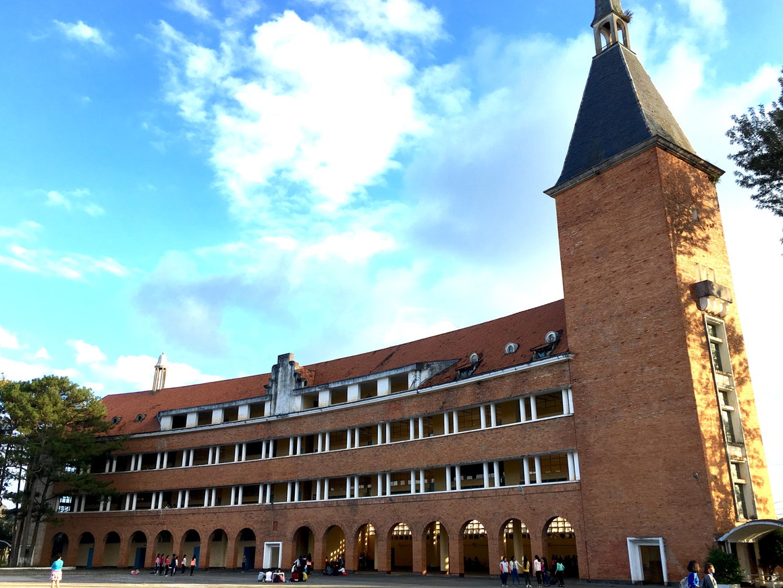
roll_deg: -0.4
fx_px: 679
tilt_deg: +21.1
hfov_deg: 60.0
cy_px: 285
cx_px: 398
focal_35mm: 30
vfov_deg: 46.8
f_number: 2.2
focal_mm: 4.15
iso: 25
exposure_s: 1/541
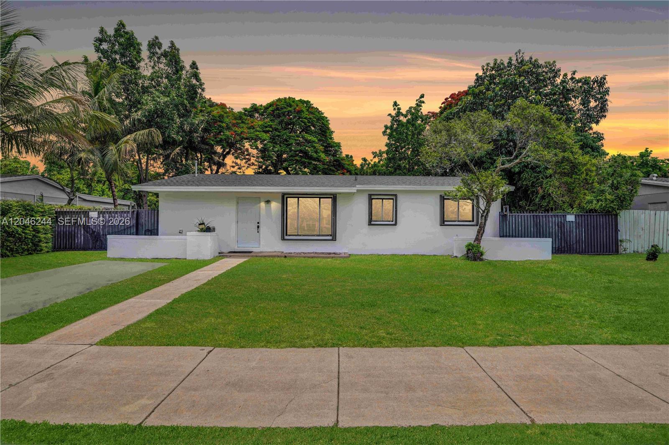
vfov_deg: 73.7
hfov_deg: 96.8
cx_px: 334
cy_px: 222
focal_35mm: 16
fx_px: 297
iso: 50
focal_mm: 16
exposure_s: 1/250
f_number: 7.1
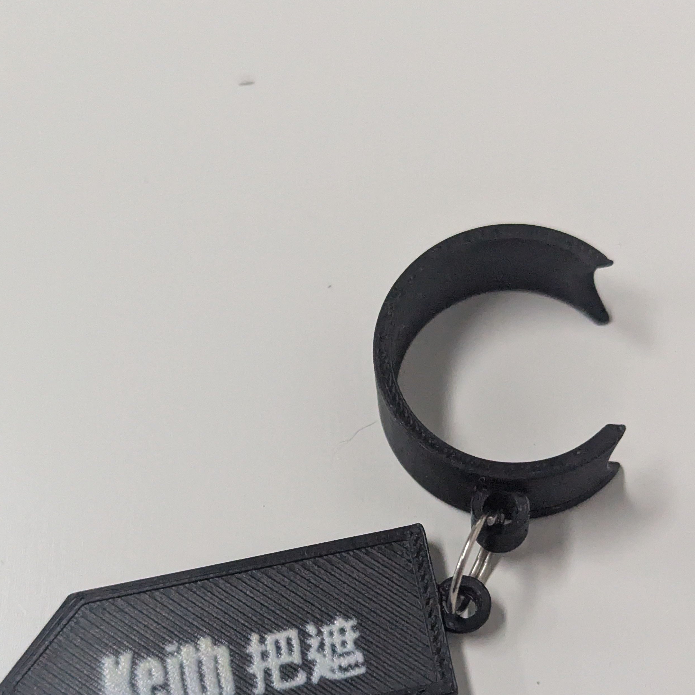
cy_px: 473
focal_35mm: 70
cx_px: 376
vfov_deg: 24.5
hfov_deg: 24.6
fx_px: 1590
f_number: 1.85
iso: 1621
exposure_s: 1/333
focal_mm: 6.81
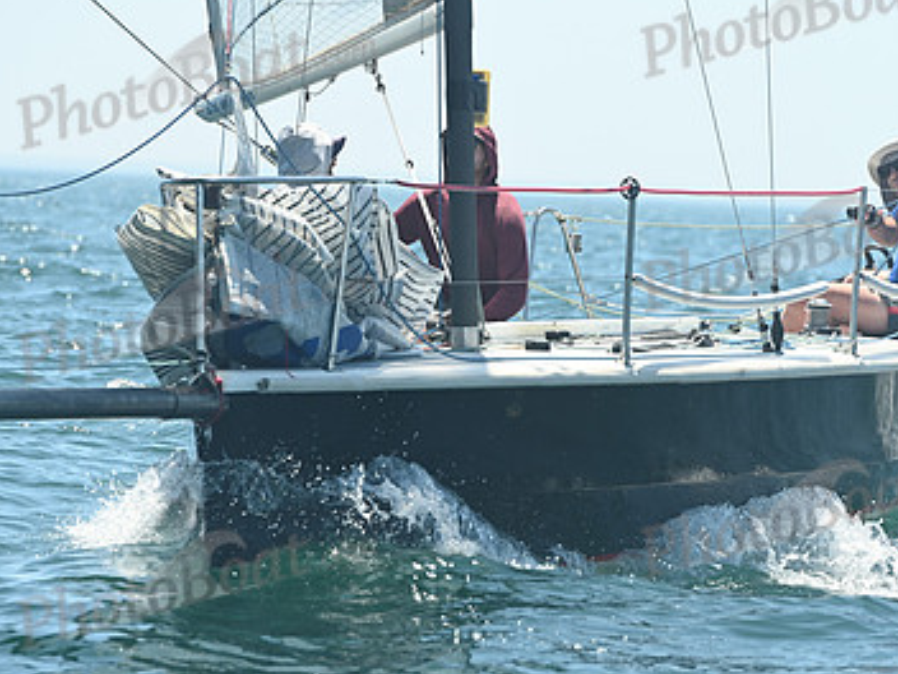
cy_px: 415
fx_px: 8224
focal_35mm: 317
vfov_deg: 4.7
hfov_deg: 6.3
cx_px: 510
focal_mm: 200
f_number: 6.3
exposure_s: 1/1000
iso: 320
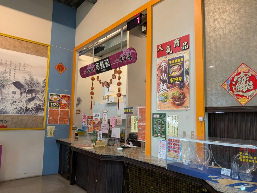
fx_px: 186
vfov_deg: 54.9
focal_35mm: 25
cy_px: 98
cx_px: 130
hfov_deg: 69.4
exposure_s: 1/120
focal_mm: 4.53
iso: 921
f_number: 1.7
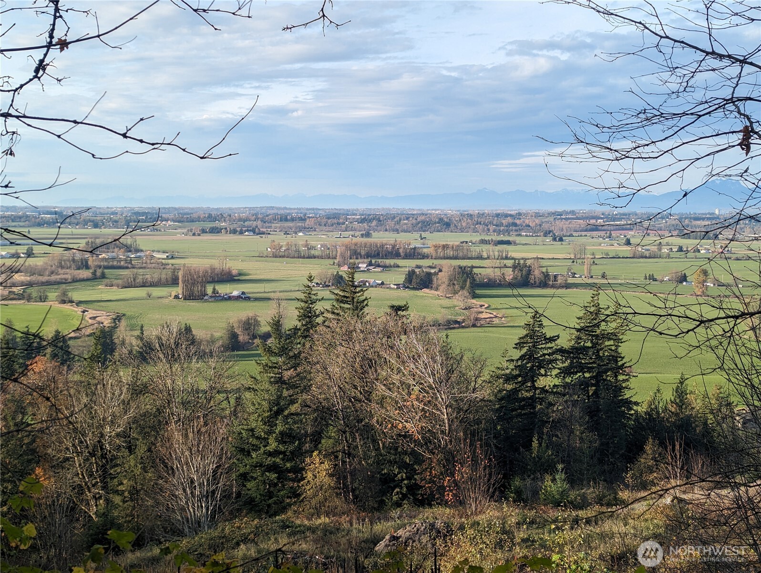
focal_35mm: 48
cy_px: 286
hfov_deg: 39.6
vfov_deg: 30.3
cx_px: 380
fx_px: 1057
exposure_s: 1/974
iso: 47
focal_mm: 6.81
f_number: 1.85
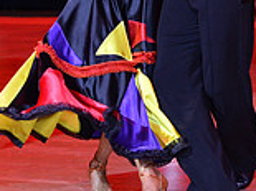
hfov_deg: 4.9
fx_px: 2971
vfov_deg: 3.7
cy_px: -55
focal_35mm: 402
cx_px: 253
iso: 2000
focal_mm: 112
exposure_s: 1/250
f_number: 4.5
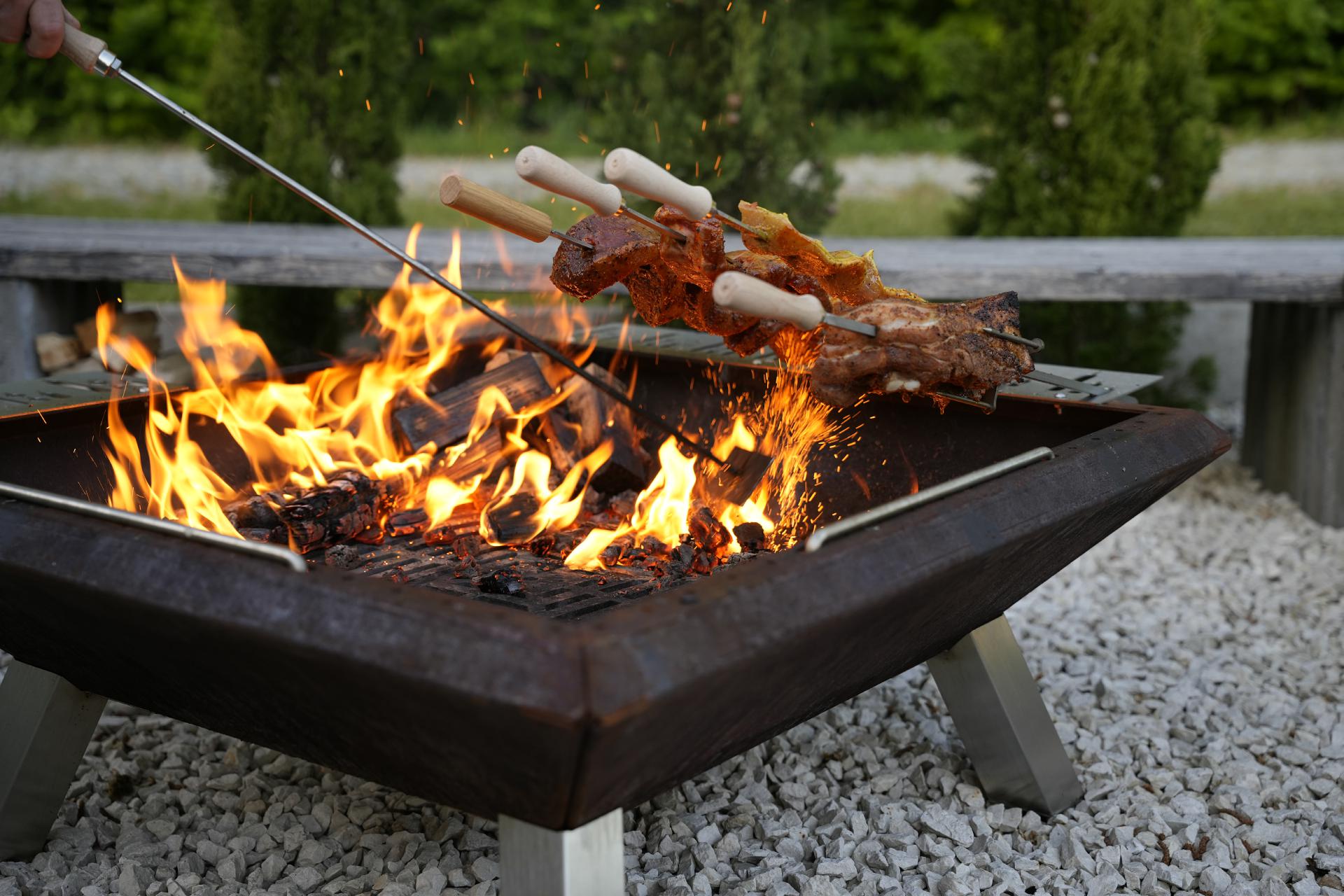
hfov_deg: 40.0
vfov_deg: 27.3
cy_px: 448
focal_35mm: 50
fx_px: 1848
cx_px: 672
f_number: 3.2
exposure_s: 1/125
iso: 250
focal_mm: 49.5
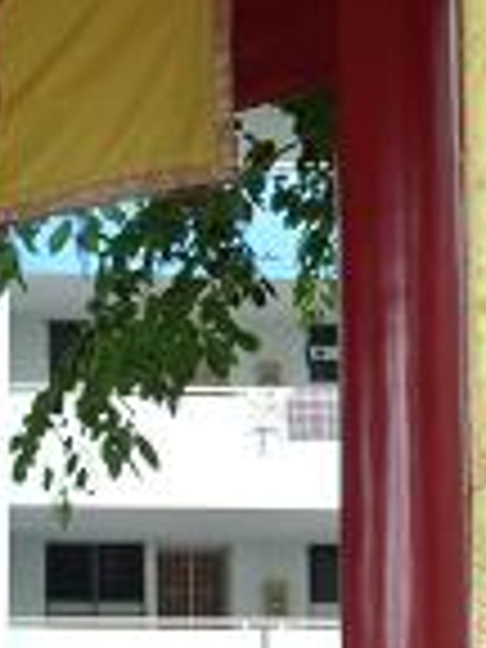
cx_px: 630
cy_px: 387
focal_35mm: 217
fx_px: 4062
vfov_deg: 9.1
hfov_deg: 6.8
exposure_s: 1/60
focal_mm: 12.8
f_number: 4.2
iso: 125
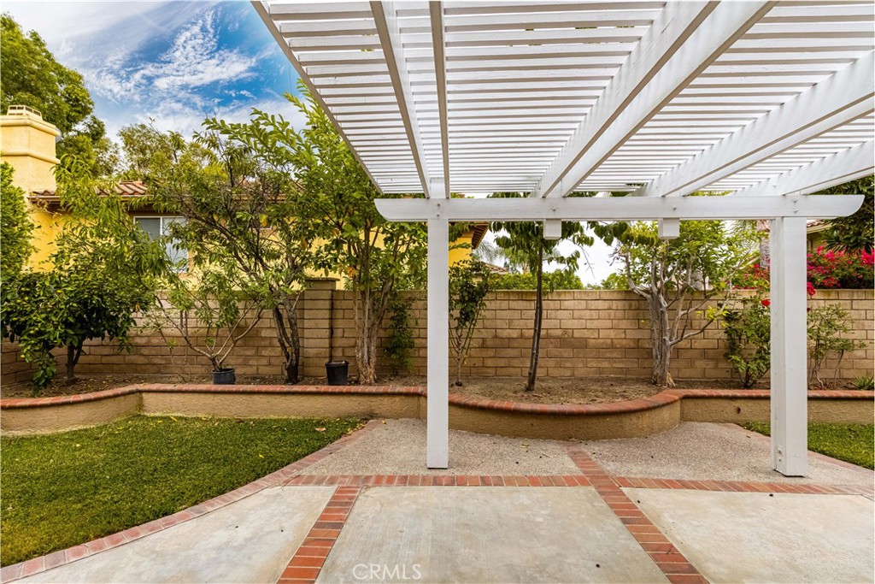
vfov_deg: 70.5
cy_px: 292
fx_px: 413
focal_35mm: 17
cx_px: 438
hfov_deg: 93.3
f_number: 6.3
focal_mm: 17
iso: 320
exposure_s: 1/200
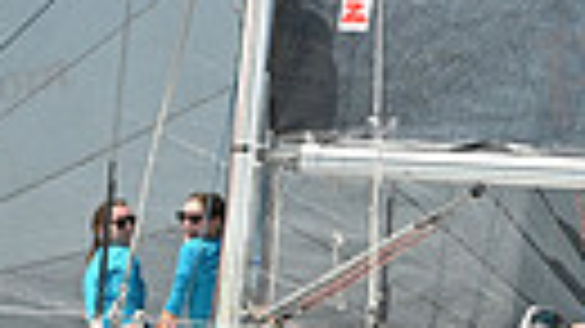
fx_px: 5086
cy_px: 308
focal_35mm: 328
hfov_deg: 6.6
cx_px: 306
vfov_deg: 3.7
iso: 320
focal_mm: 70
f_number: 9
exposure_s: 1/1000
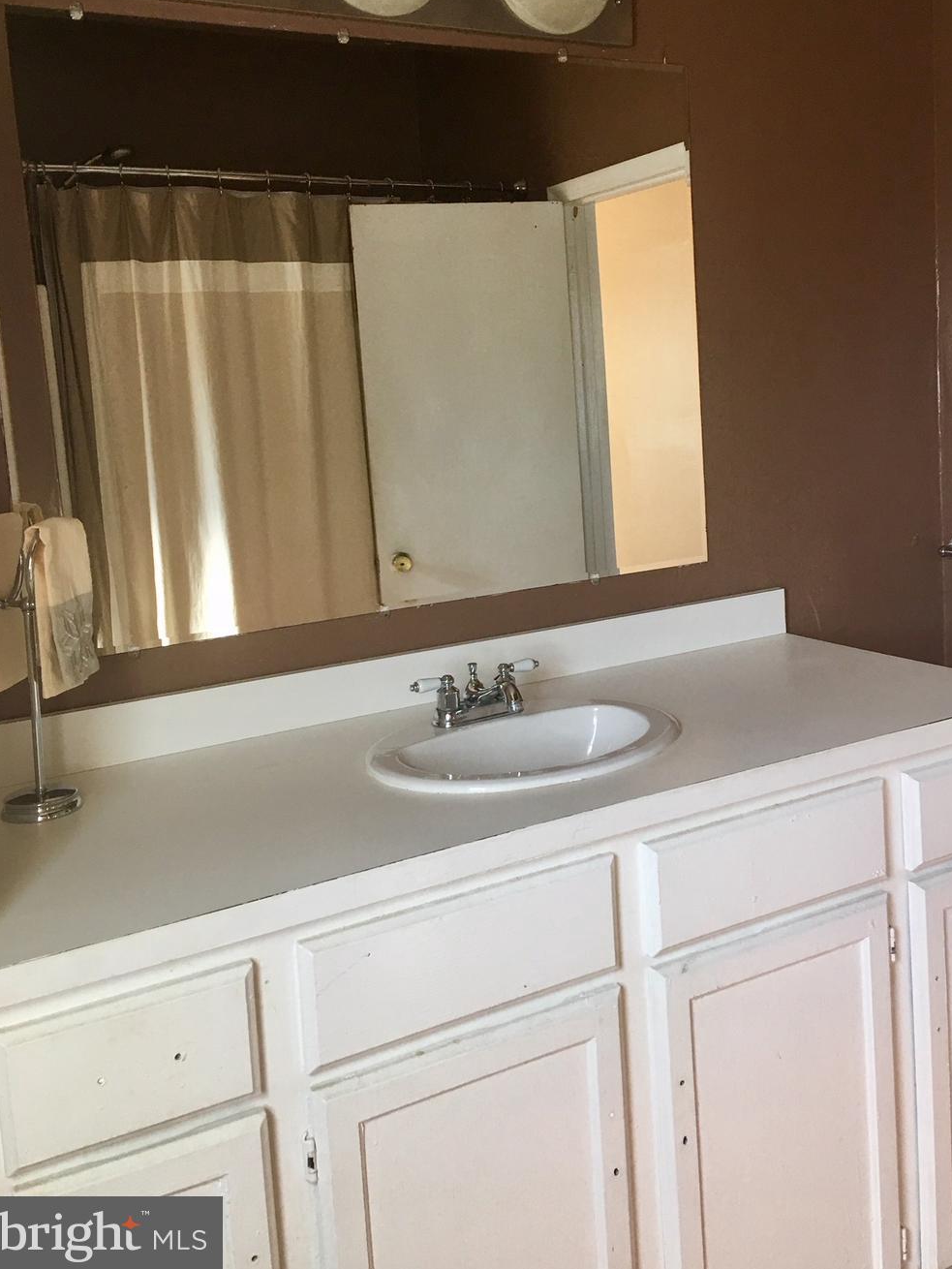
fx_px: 1246
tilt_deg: -6.3
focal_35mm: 34
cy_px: 532
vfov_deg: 53.7
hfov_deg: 41.7
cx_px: 538
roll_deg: +4.0
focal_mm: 4.15
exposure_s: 1/30
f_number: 2.2
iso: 32
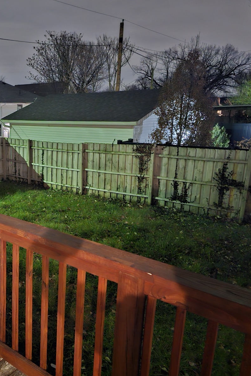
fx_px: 335
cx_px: 19
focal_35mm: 32
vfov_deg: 58.7
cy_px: 188
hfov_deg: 38.0
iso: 2000
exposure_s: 1/8
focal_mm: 6.3
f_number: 1.7
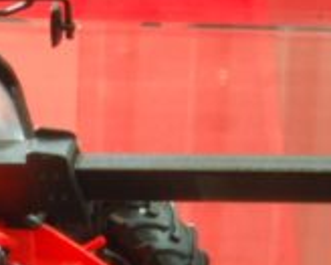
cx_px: -38
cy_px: 193
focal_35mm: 299
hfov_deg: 6.4
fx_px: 2927
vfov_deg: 5.2
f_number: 29
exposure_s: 6
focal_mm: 34
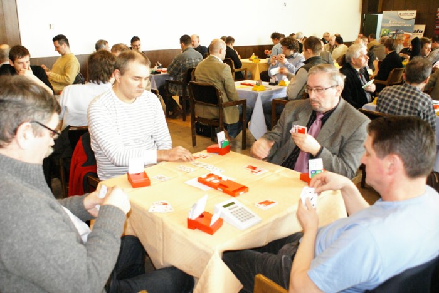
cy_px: 146
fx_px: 366
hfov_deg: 61.9
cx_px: 220
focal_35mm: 30
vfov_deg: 43.7
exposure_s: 1/30
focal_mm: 20
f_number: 4
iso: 1600
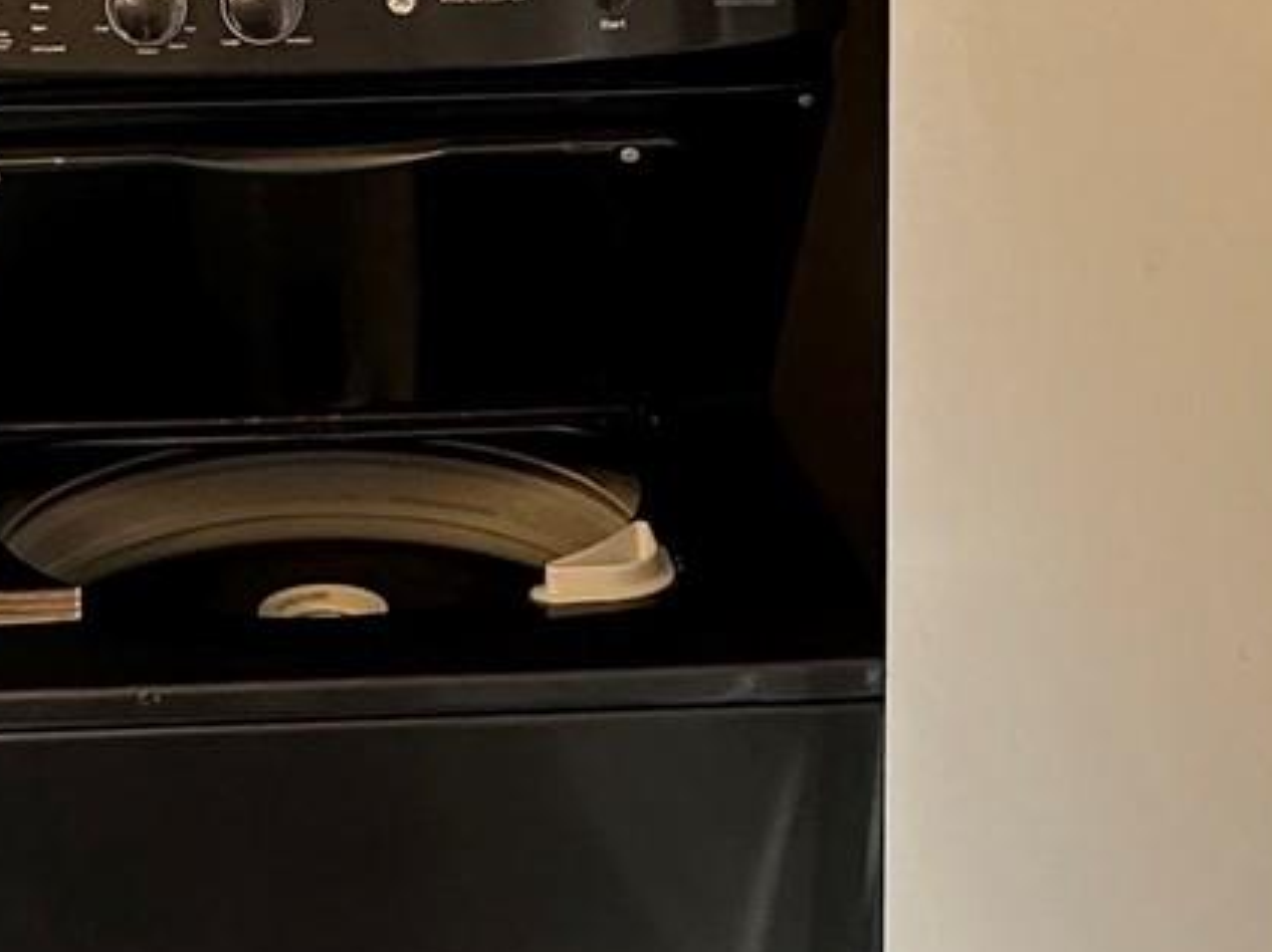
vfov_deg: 20.5
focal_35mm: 68
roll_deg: +0.9
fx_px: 2497
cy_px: -114
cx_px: 389
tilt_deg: -7.1
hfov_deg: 28.3
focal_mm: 2.22
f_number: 2.2
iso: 200
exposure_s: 1/120
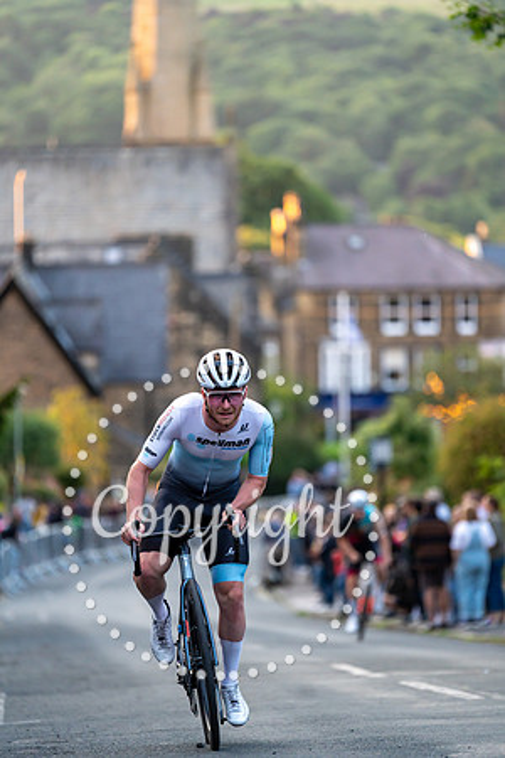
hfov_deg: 7.6
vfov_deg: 11.4
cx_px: 252
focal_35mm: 180
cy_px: 379
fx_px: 3787
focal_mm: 180
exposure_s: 1/1000
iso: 1250
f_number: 2.8
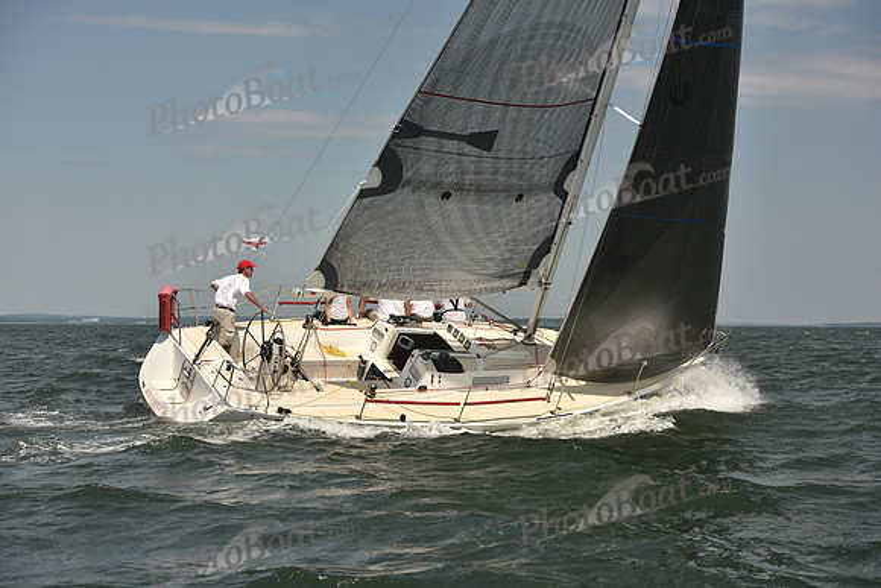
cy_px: 294
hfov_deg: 28.8
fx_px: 1713
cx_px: 440
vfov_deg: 19.5
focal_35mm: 70
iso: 320
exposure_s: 1/1250
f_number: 6.3
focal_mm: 70
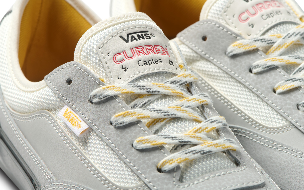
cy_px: 91
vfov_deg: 12.1
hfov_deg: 19.3
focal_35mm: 108
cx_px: 153
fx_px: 895
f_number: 18
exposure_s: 1/125
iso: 80
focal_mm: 105
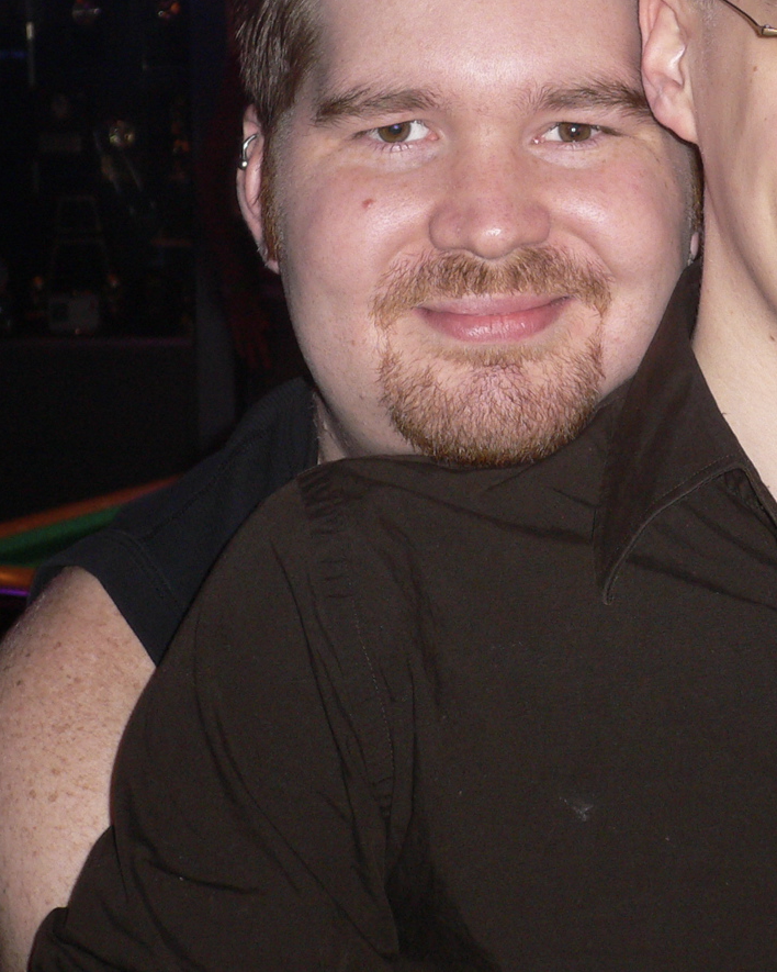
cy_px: 280
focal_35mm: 96
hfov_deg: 15.9
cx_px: 627
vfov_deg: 19.9
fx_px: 2760
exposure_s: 1/8
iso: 100
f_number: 3.4
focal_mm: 8.5
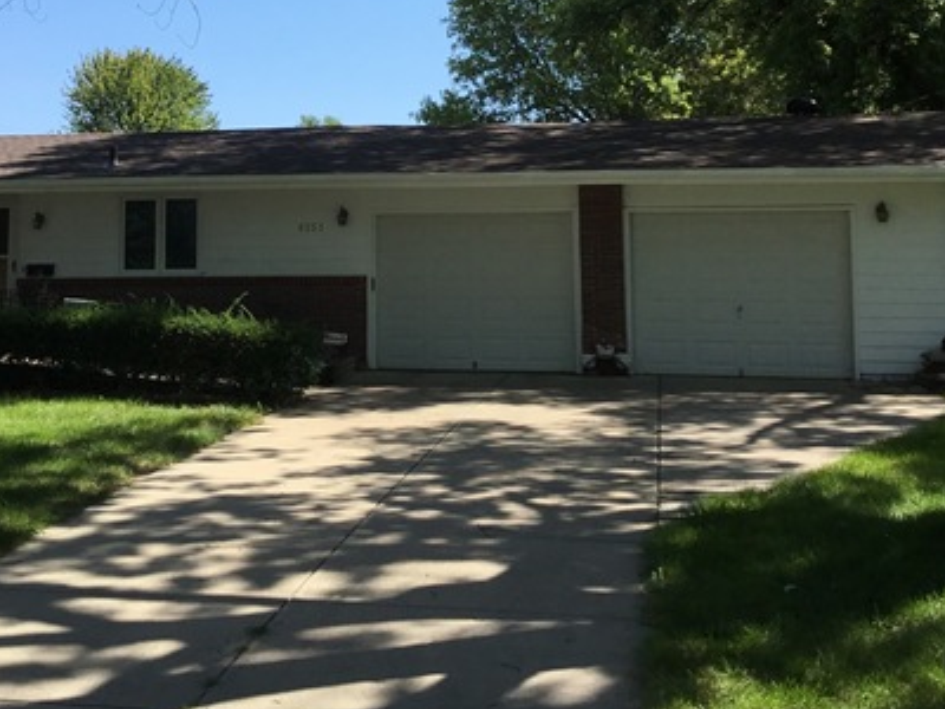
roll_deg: -0.1
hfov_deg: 39.5
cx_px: 383
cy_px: 178
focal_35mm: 48
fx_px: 1310
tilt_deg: +4.8
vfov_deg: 29.8
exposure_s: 1/867
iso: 25
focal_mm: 3.3
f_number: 2.4
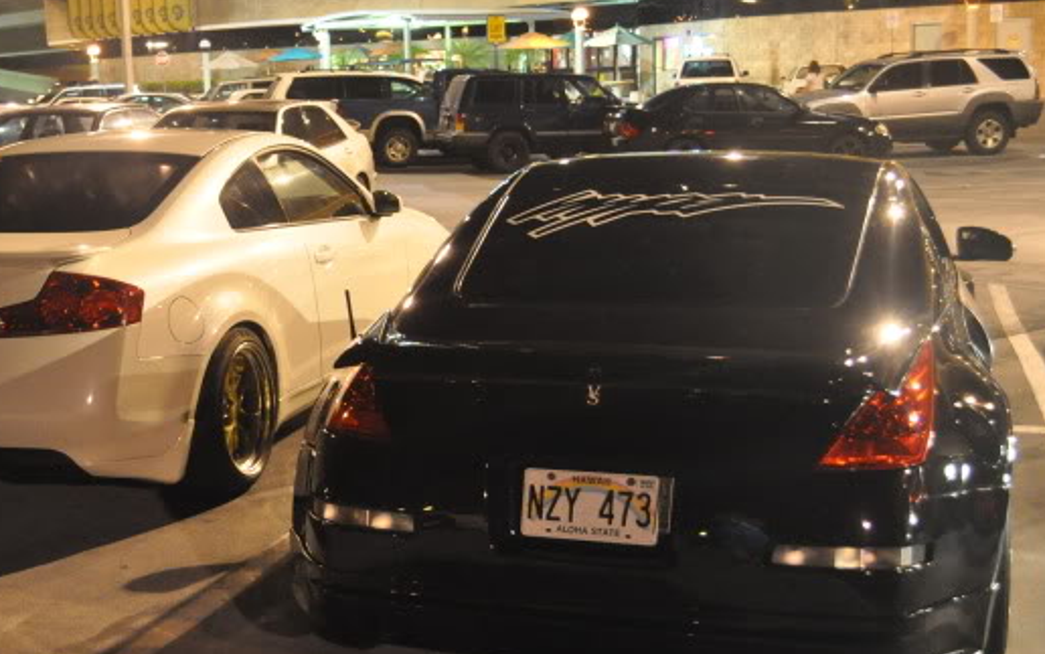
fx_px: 1482
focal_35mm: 52
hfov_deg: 38.1
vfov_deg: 24.9
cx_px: 293
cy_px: 392
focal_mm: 22
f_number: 3.8
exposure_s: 1/13
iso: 3200
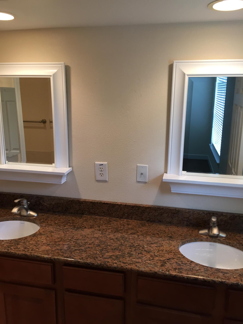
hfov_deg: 48.2
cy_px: 162
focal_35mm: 29
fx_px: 271
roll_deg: -0.7
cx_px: 122
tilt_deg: -11.2
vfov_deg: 61.7
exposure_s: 1/30
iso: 32
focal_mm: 4.15
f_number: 2.2
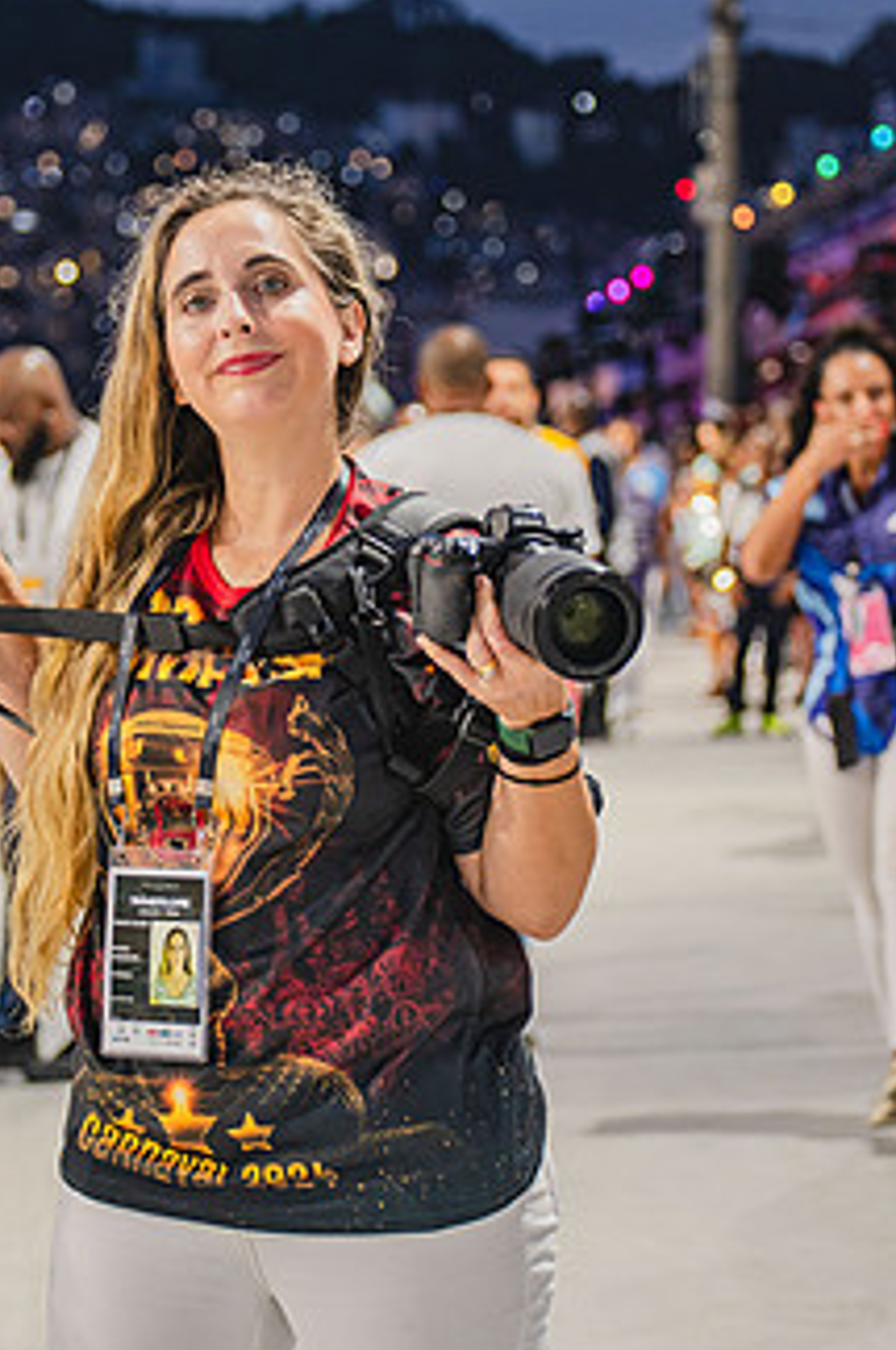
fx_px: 4943
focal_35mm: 132
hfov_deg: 10.3
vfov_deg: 15.5
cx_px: 310
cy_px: 546
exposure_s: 1/160
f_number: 4.8
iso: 2500
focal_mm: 95
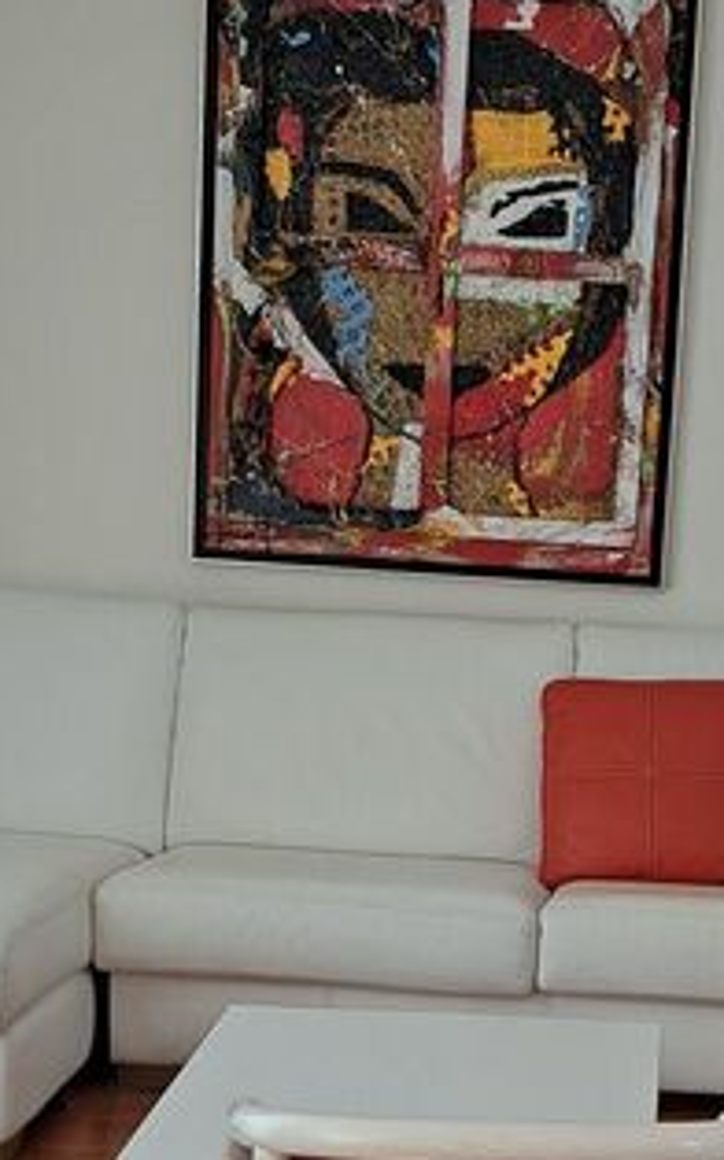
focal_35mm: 81
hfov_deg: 16.0
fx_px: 2560
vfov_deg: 25.4
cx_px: 602
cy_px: 805
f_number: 1.8
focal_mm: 5.23
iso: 50
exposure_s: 1/50
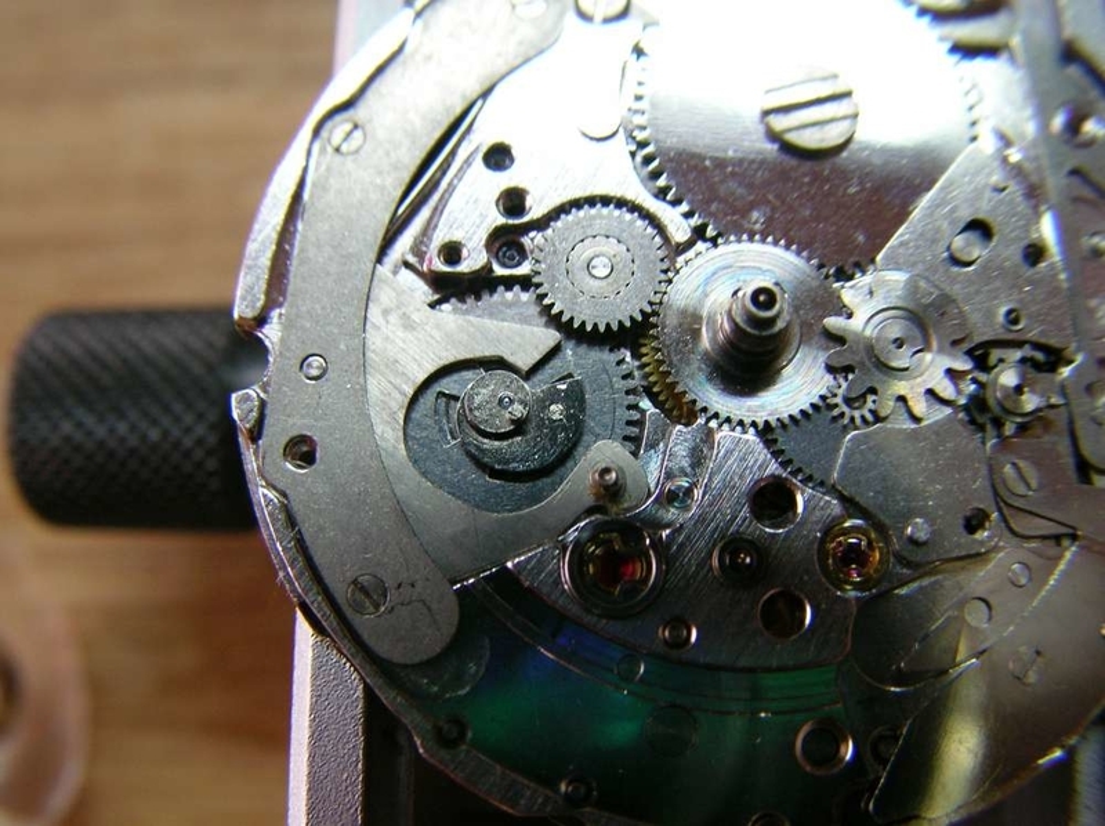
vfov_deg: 37.6
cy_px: 413
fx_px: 1212
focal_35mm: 38
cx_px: 552
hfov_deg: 49.0
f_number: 3.5
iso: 100
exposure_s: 1/24.3
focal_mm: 5.8
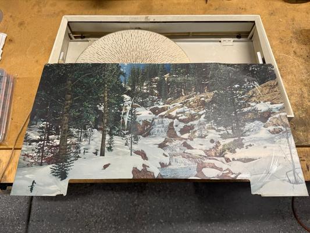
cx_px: 155
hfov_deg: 71.6
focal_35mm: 24
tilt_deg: -72.7
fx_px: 215
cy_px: 116
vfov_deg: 56.8
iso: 100
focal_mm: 6.76
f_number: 1.78
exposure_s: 1/60
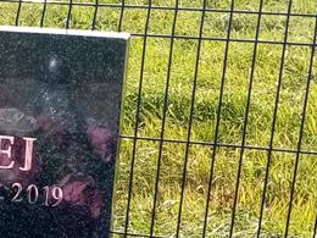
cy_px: 255
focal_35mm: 80
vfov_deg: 17.8
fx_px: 733
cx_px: -156
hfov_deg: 20.8
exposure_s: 1/659
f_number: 1.8
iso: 103
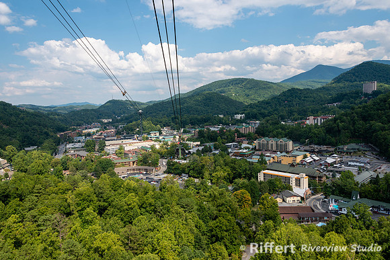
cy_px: 130
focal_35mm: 28
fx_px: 303
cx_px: 195
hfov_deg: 65.5
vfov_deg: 46.4
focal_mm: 28
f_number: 8
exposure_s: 1/250
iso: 100
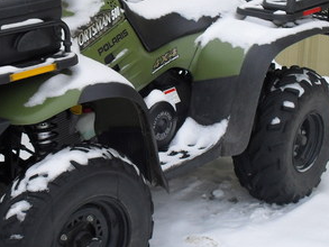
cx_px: 124
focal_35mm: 65
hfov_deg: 29.7
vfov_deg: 22.6
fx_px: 618
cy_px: 101
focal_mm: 6.3
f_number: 3.2
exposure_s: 1/250
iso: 100
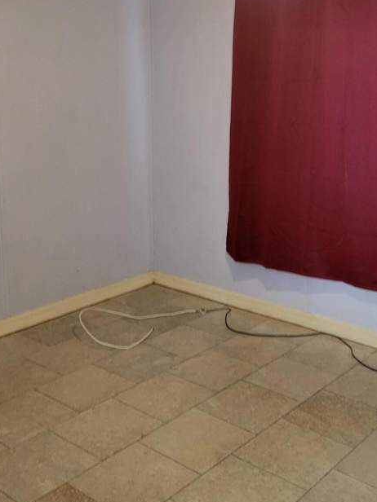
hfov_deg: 32.1
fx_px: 653
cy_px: 179
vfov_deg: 41.7
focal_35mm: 45
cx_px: 225
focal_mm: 5.4
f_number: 1.8
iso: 400
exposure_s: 1/40
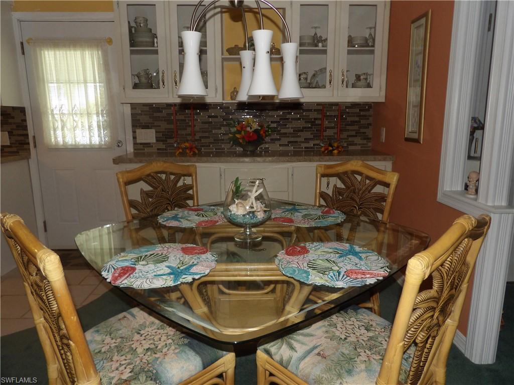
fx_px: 356
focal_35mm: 24
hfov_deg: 71.6
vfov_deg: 56.8
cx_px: 257
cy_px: 192
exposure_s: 1/33
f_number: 3.2
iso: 200
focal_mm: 4.3
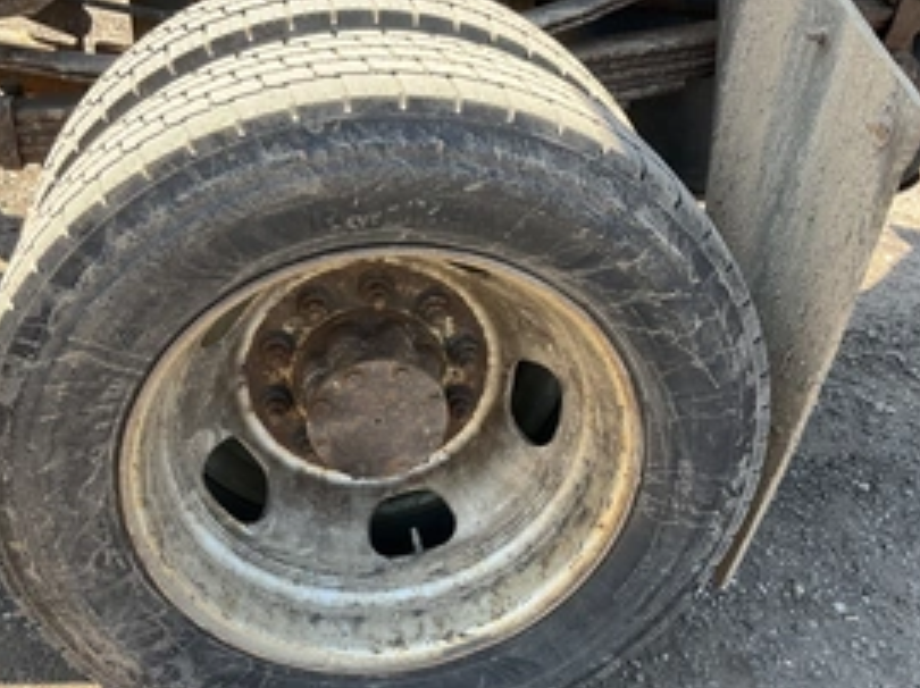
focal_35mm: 43
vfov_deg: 33.4
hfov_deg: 43.9
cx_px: 450
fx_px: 1142
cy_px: 426
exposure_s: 1/250
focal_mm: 3
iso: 25
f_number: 1.8
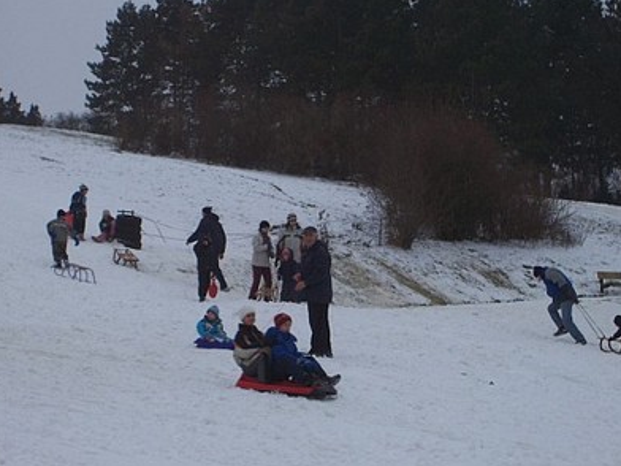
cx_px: 309
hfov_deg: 18.9
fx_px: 1866
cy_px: 231
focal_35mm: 104
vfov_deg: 14.2
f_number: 4.6
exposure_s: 1/180
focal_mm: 16.8
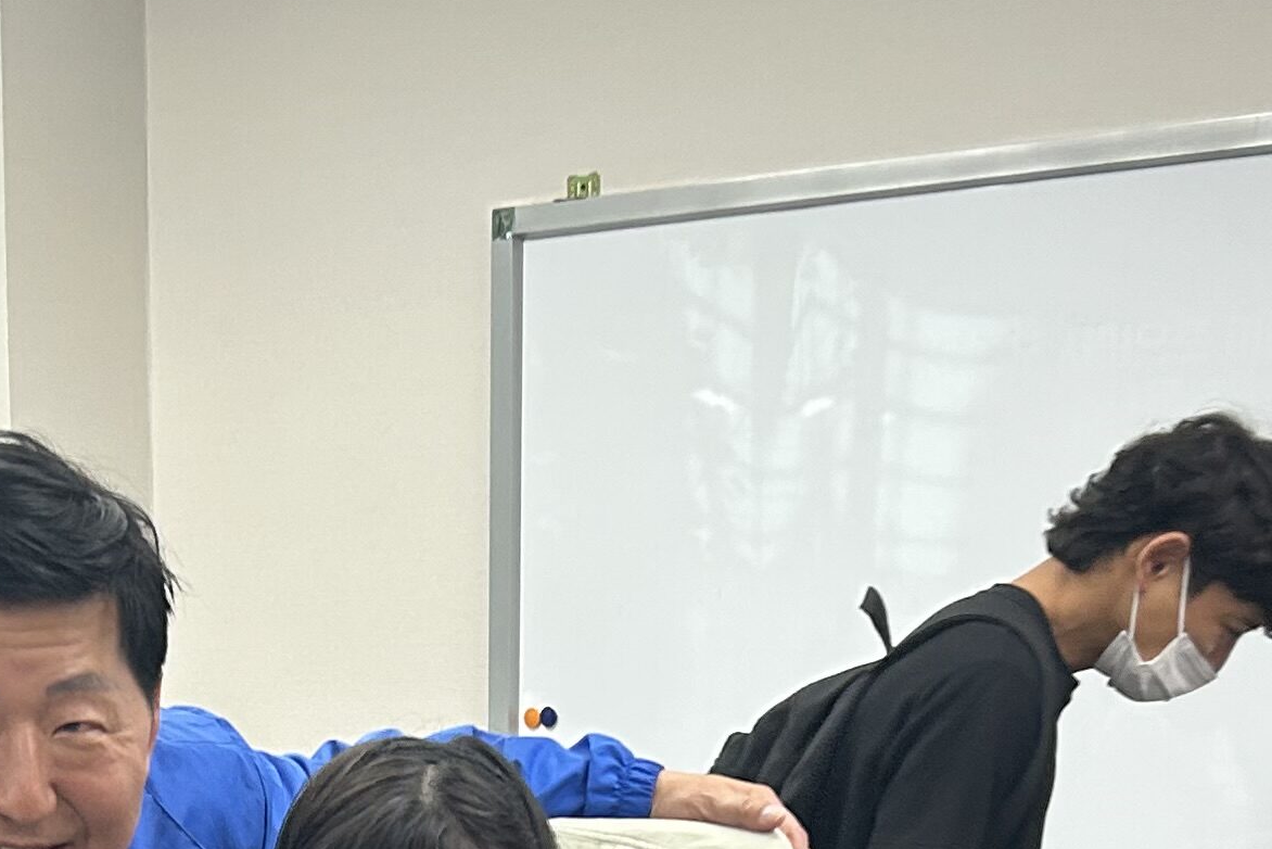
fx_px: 3287
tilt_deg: -7.8
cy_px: 1382
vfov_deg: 13.6
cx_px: 404
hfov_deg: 21.8
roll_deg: +0.1
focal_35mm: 93
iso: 125
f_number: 1.5
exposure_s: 1/120
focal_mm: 5.7
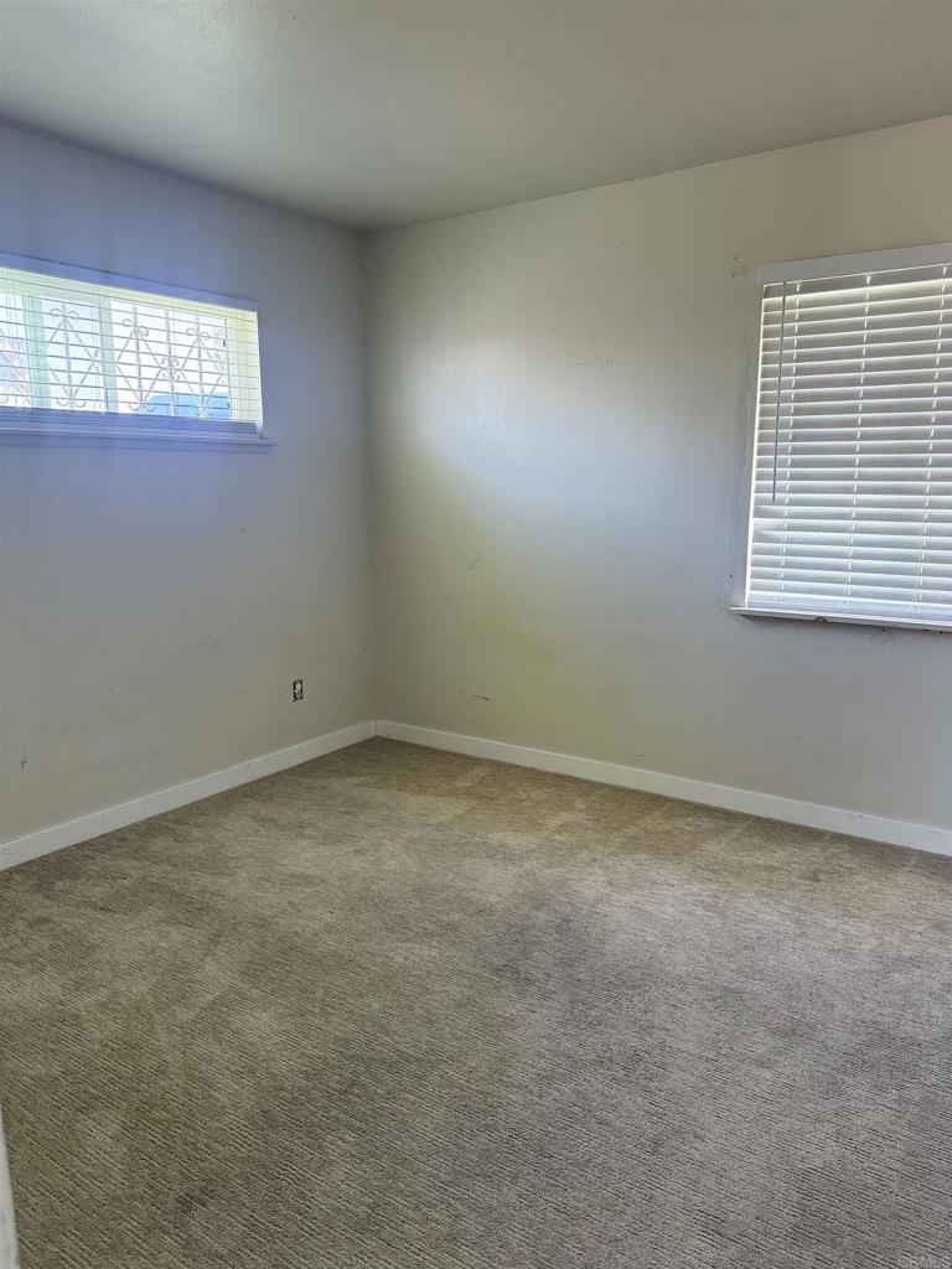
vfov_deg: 71.6
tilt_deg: -9.5
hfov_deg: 56.8
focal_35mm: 24
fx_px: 880
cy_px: 634
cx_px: 476
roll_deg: +0.5
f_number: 1.78
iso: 200
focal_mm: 6.76
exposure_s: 1/126
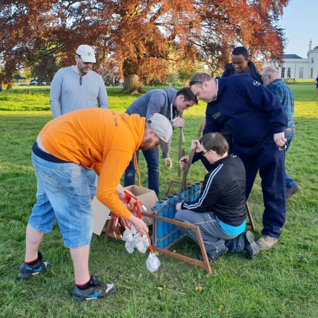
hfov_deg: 48.3
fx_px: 353
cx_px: 179
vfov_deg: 48.4
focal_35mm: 34
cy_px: 151
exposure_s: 1/111
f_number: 2.4
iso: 50
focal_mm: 4.3
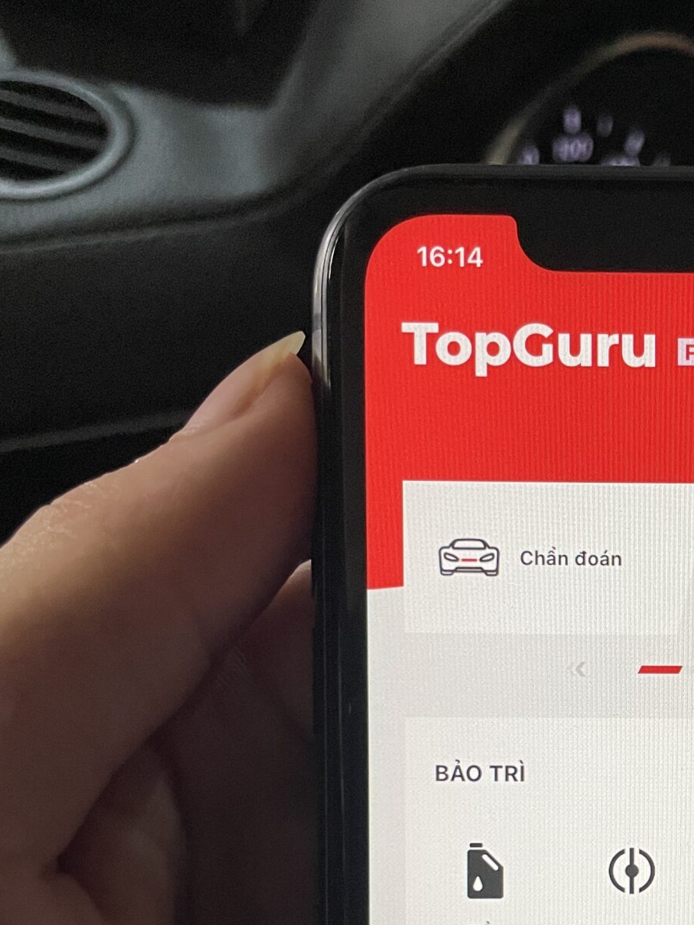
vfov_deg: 33.2
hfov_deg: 25.4
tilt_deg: -38.7
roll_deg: -4.6
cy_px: 822
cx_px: 681
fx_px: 1470
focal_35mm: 55
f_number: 1.6
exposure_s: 1/66
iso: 125
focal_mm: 4.2
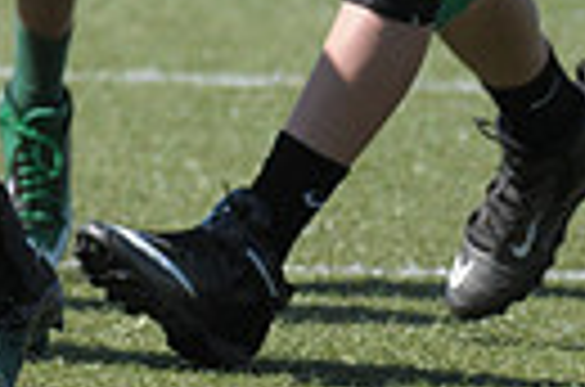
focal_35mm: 1608
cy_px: -421
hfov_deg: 1.3
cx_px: -364
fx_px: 26066
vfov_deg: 0.9
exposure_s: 1/3200
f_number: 4
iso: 640
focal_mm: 240
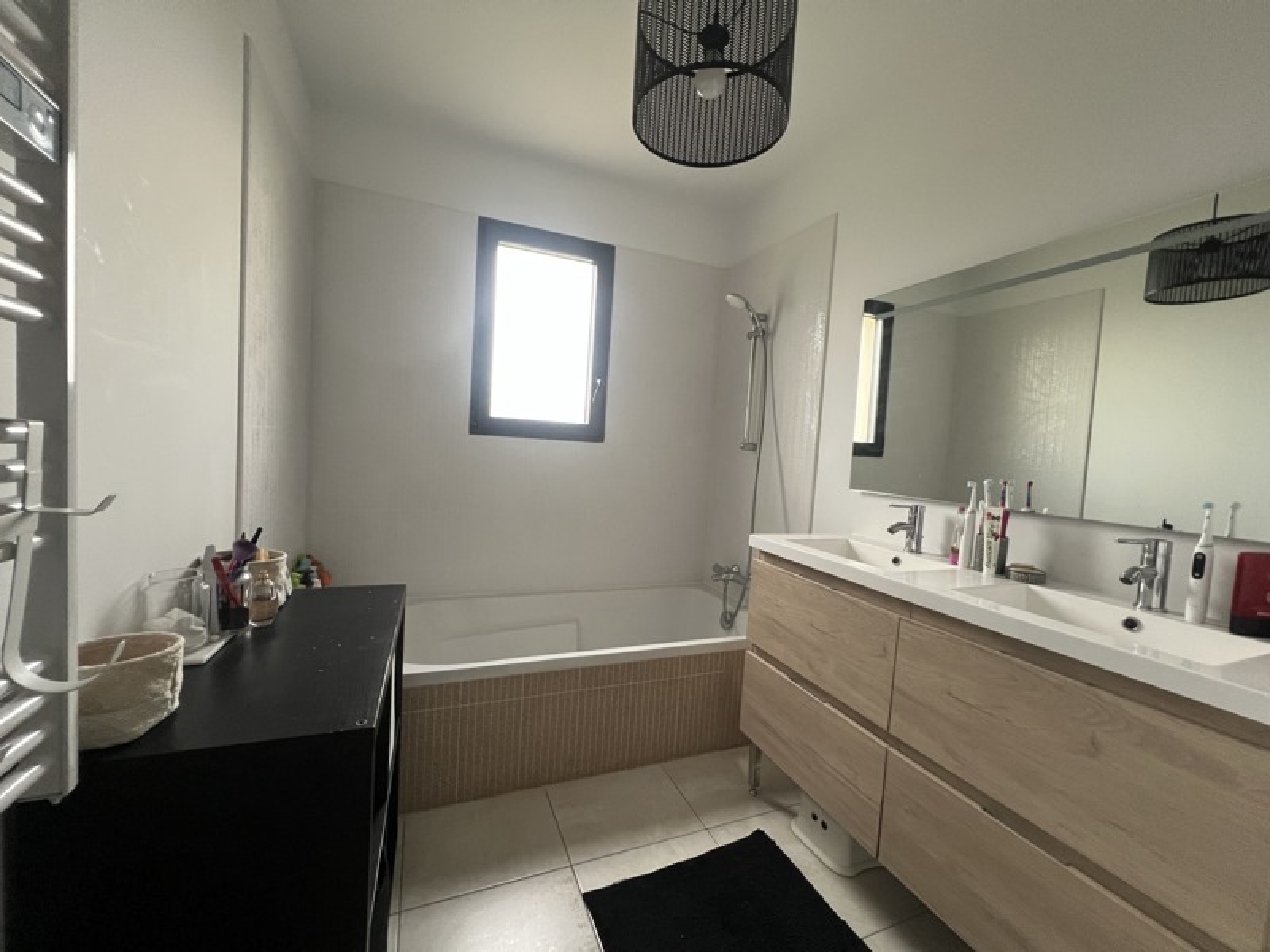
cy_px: 476
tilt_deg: -4.3
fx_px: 477
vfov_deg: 89.9
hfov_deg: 106.2
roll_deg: -3.3
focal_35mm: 13
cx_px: 635
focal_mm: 1.57
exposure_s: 1/69
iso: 250
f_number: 1.8
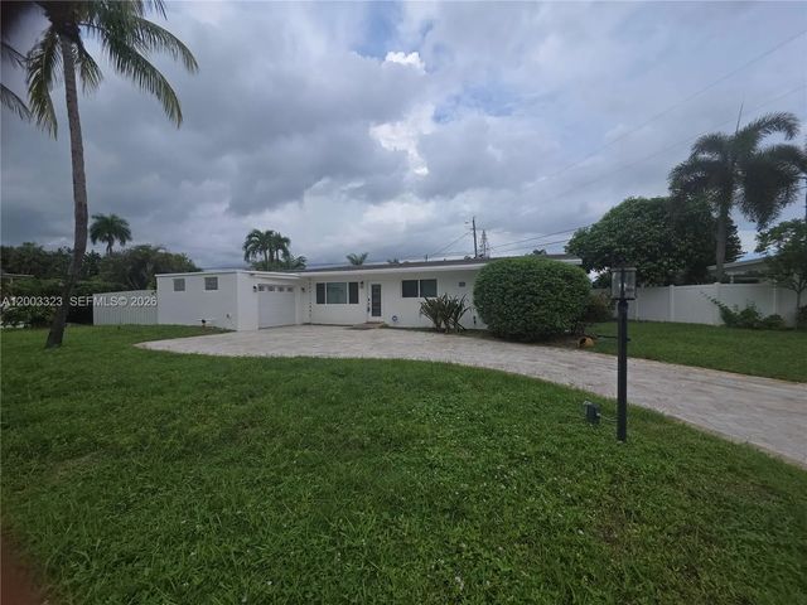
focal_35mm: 13
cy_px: 302
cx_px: 404
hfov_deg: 106.2
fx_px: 303
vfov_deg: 89.9
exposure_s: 1/1212
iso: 20
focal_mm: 2.2
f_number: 1.9
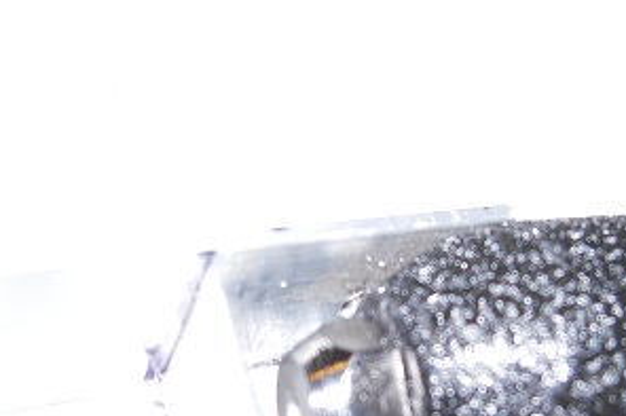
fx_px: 1025
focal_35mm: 59
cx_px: 408
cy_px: 321
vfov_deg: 22.7
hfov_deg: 33.7
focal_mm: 5
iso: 100
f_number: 2.7
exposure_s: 1/25
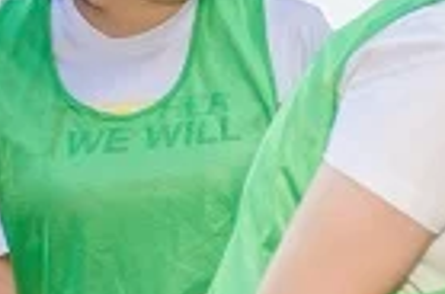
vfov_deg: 7.8
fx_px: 2134
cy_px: 404
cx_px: 1229
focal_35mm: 173
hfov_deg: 9.8
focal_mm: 30
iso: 100
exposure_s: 1/200
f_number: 2.8
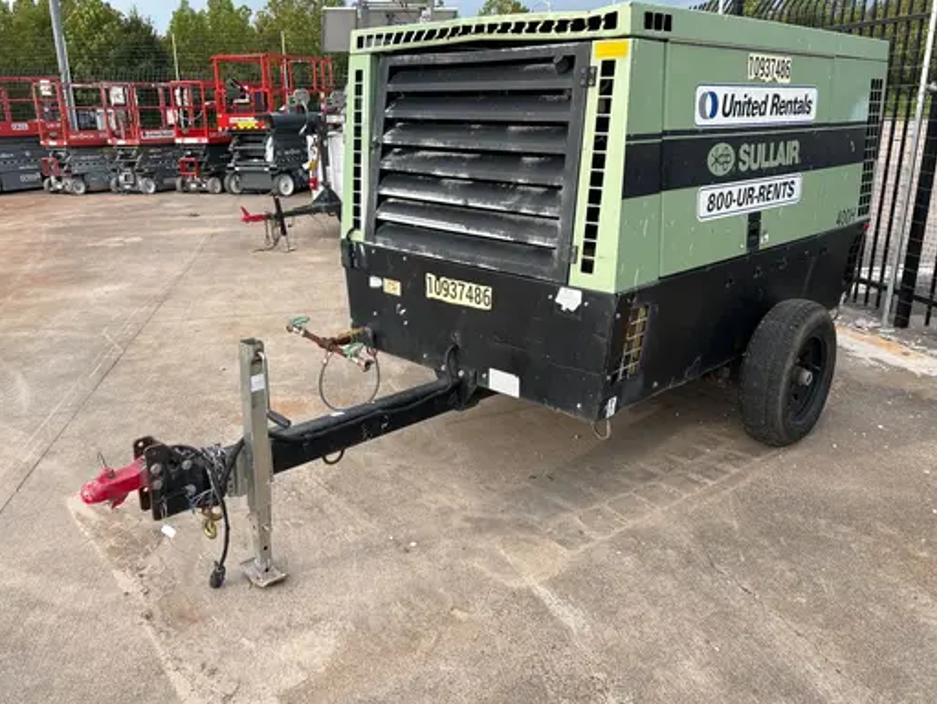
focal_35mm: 28
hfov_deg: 63.4
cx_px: 458
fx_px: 758
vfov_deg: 49.8
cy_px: 349
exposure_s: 1/464
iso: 50
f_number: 1.6
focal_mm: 5.96
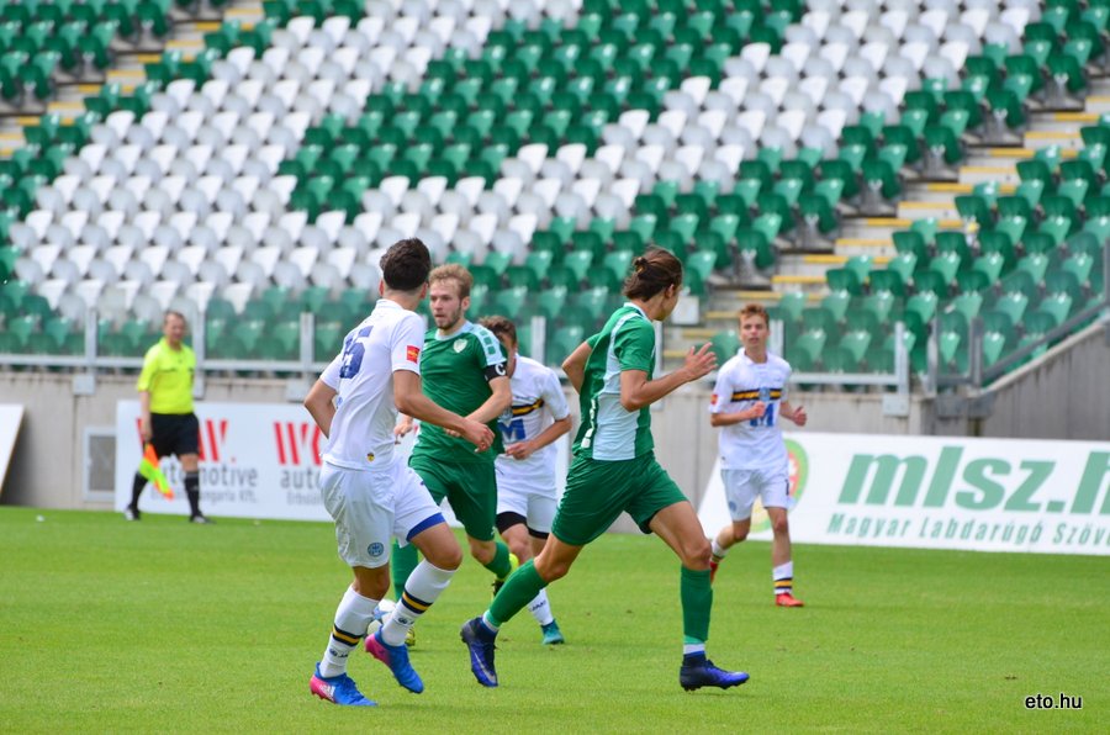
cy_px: 368
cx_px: 555
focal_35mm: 315
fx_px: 9692
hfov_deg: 6.6
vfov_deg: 4.3
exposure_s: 1/1600
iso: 500
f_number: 5.3
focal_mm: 210
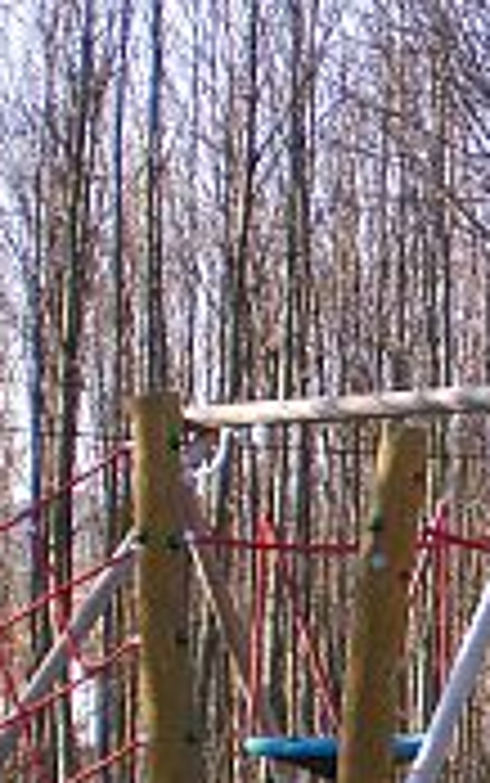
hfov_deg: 10.4
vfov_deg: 17.9
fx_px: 2474
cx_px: 993
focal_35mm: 116
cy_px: 547
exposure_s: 1/160
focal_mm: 6.3
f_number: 3.1
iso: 64
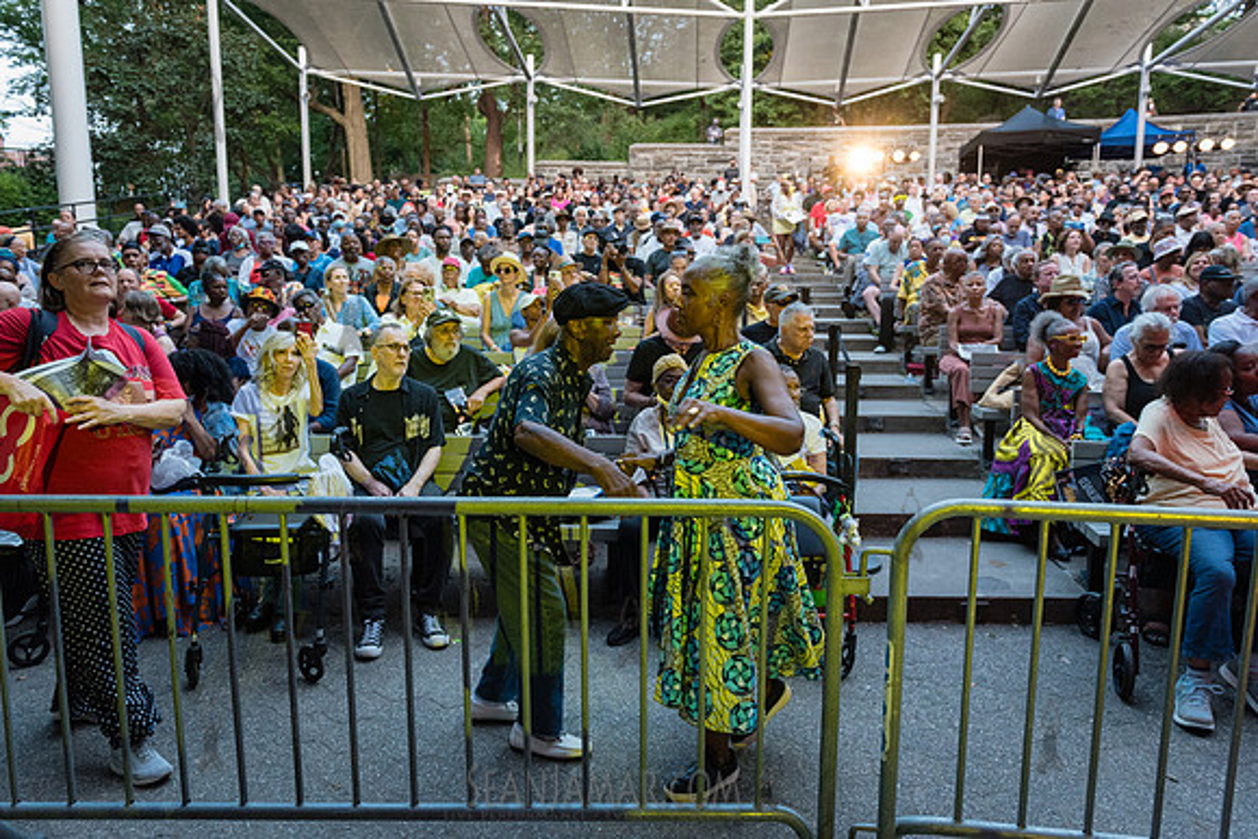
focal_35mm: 25
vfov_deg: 51.8
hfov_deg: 72.1
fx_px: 864
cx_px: 629
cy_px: 420
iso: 3200
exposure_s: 1/320
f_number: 3.5
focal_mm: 24
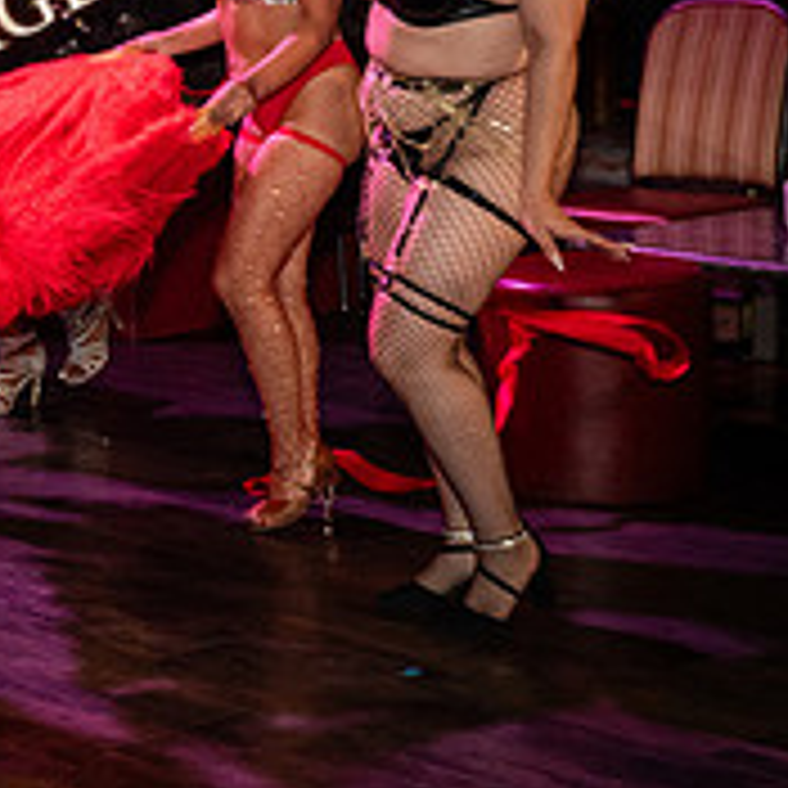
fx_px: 3039
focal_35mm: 118
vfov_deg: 14.7
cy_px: 267
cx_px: -309
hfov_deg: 14.0
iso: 1250
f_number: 2.8
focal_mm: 32
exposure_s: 1/100
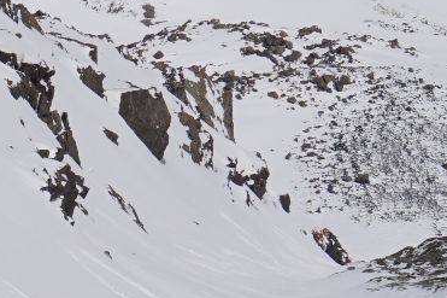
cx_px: -335
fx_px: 2668
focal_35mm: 215
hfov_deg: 9.2
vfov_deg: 6.4
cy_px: 246
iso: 100
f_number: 11
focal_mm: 26
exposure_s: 1/640
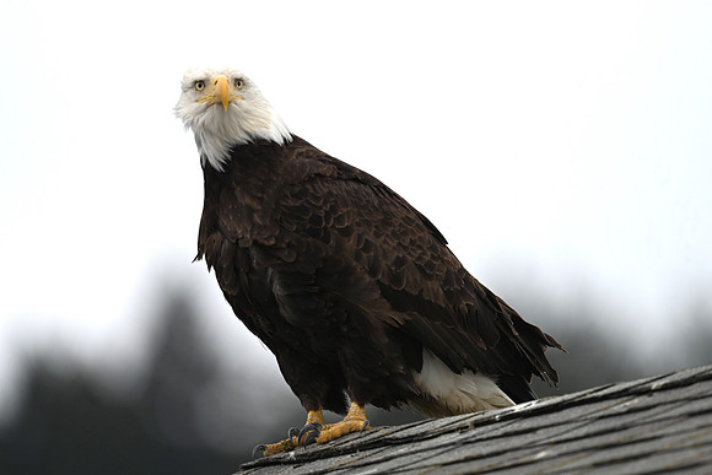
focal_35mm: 800
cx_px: 356
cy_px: 238
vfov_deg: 1.7
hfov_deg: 2.6
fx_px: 15825
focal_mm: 800
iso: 400
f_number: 6.3
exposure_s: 1/800
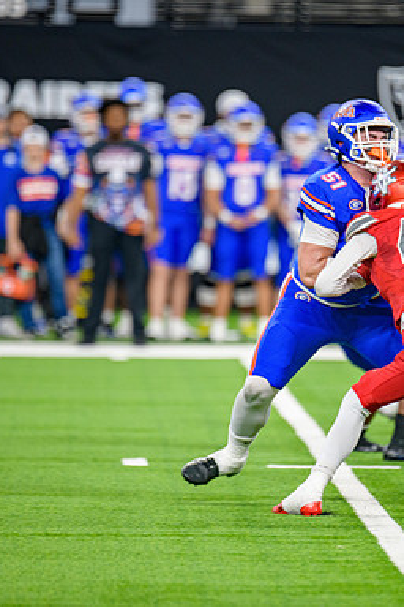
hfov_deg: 3.0
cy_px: 303
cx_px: 325
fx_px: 7625
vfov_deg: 4.6
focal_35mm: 453
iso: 1000
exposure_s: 1/400
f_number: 2.8
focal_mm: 300
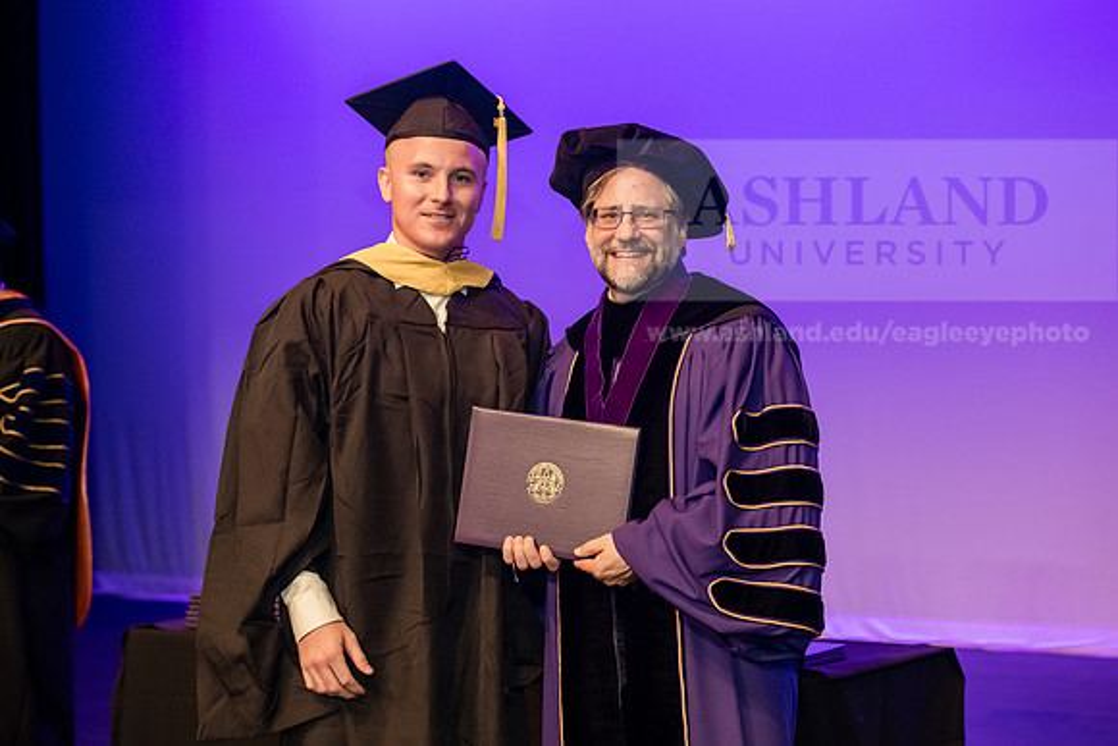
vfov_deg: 17.5
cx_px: 559
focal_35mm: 78
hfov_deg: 26.0
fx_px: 2423
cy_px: 373
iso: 3200
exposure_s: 1/200
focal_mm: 78
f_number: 4
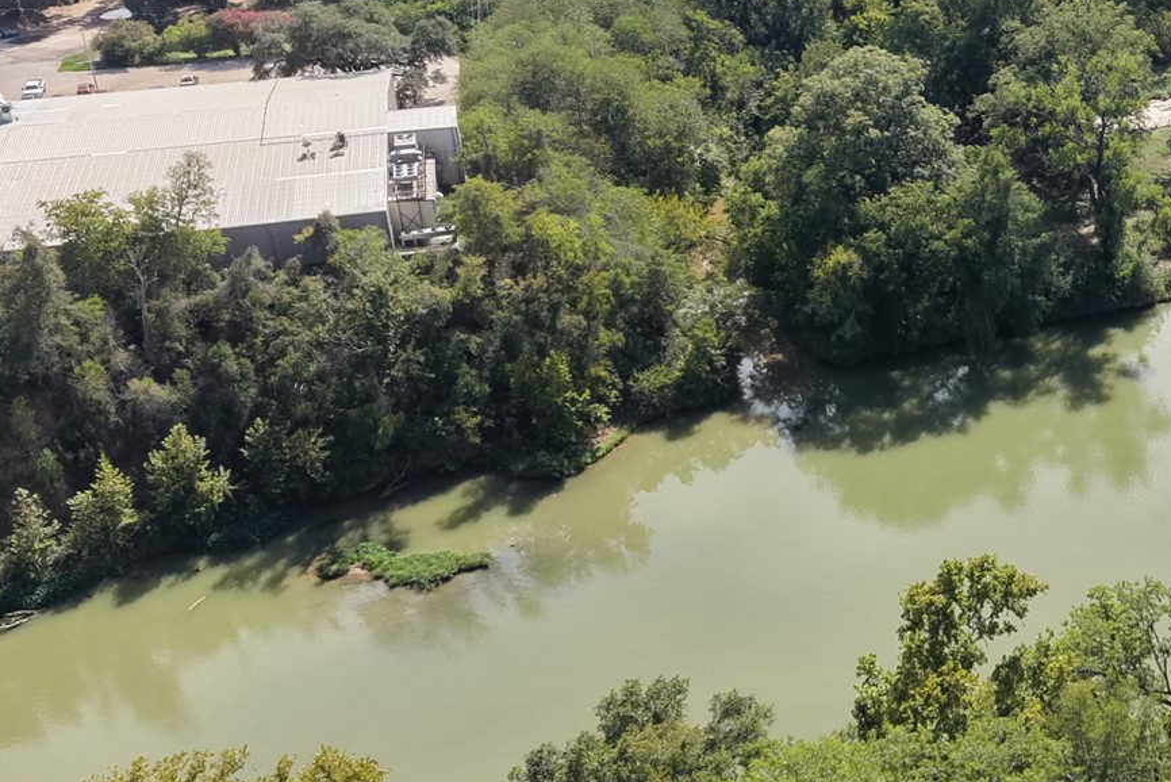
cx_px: 1114
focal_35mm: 59
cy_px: 428
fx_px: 1920
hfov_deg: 31.8
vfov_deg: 23.0
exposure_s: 1/5000
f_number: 1.8
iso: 400
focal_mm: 8.67
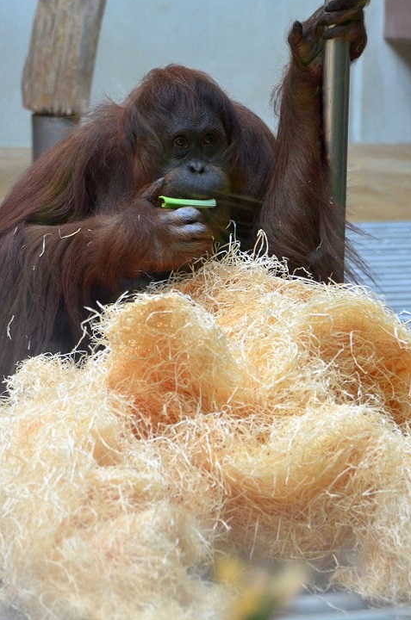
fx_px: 2786
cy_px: 257
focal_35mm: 162
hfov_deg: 8.4
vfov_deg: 12.7
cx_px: 190
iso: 800
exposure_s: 1/60
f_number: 5
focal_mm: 90
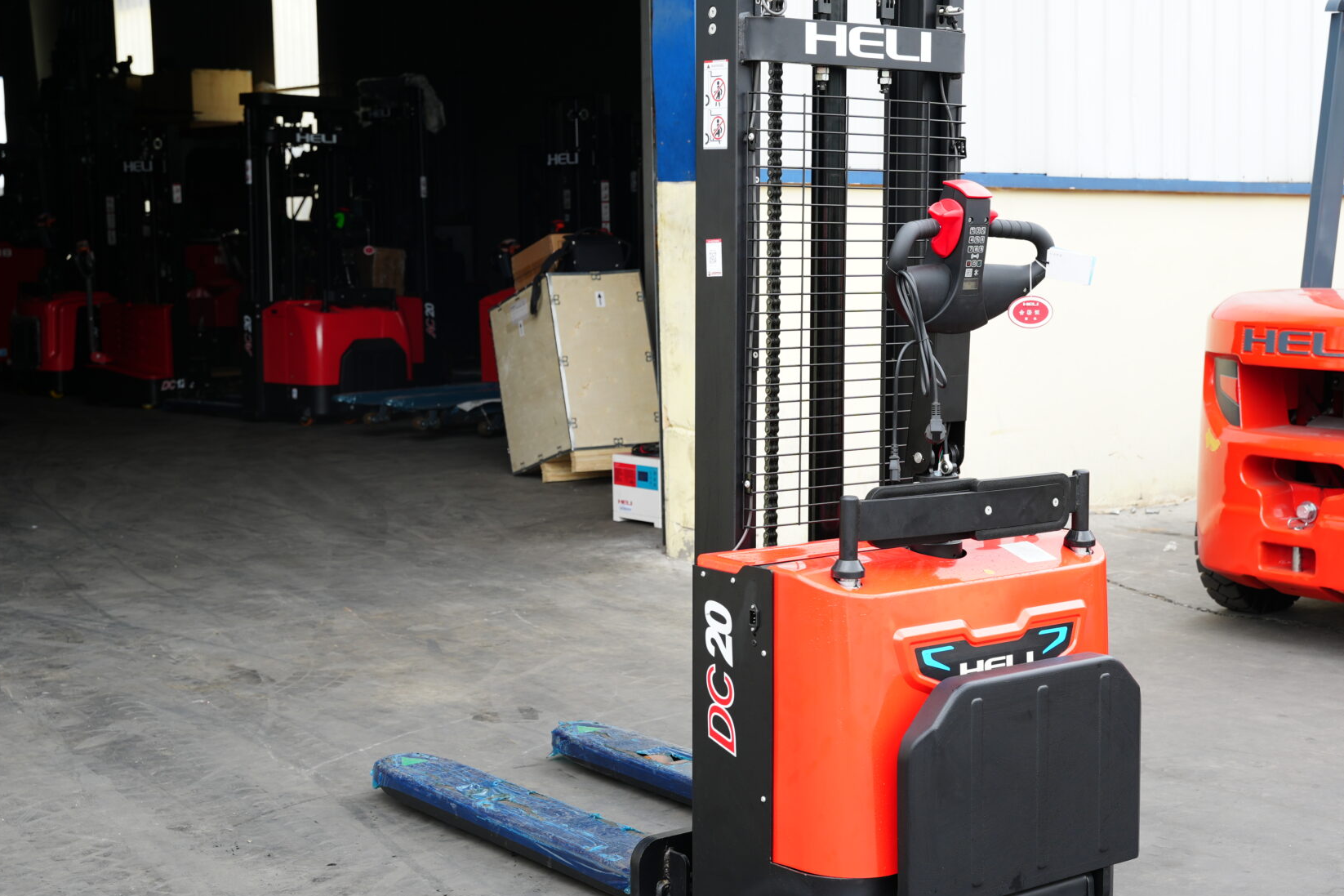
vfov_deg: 24.2
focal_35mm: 56
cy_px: 455
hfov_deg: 35.6
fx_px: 2090
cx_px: 762
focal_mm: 36
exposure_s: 1/125
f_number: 4.5
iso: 100
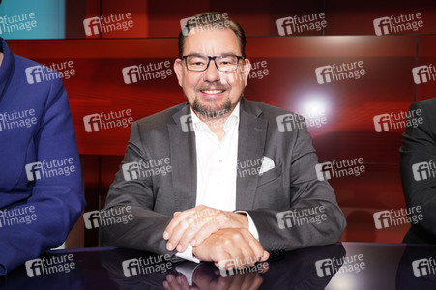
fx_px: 424
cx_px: 218
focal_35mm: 35
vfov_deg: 37.8
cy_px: 145
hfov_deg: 54.5
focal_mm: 35
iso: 2000
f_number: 5
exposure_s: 1/160
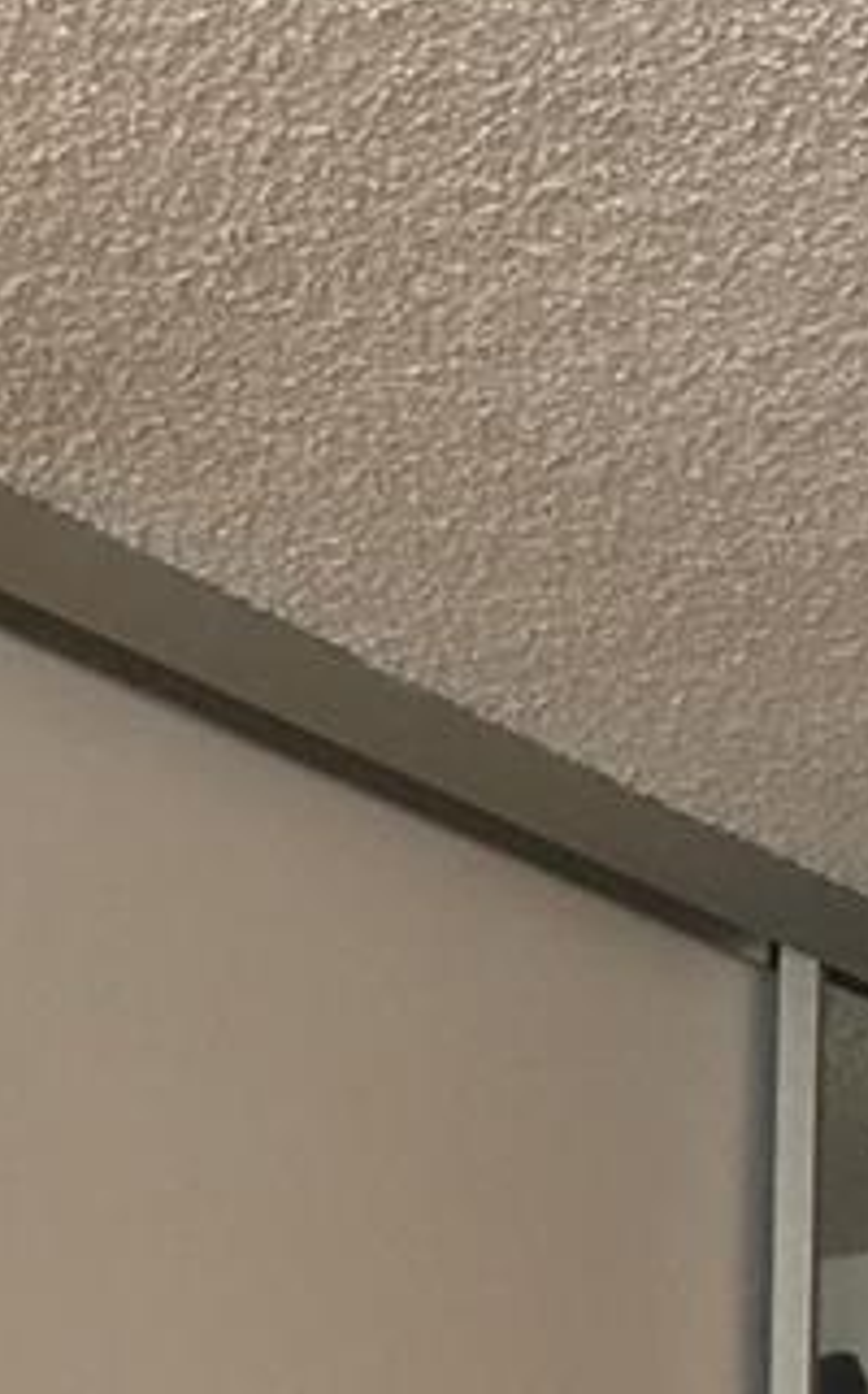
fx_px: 4362
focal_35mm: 115
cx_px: -278
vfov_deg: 15.5
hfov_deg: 11.1
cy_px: 2545
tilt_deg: -4.4
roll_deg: -0.6
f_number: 2.2
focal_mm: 4.15
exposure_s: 1/15
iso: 40
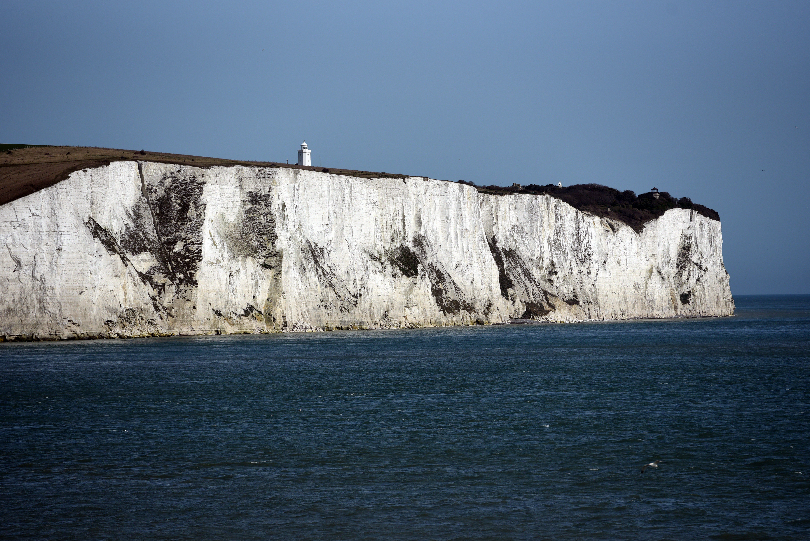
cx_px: 405
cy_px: 270
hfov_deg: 10.3
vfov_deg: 6.9
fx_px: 4501
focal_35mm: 200
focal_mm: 200
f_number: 4
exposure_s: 1/3200
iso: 100
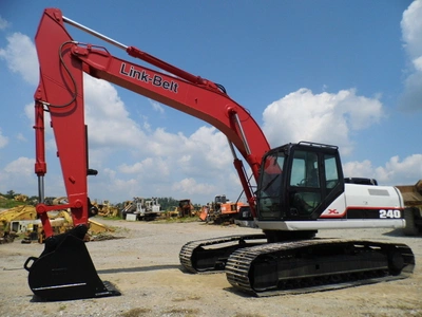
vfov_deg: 54.9
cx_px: 211
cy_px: 158
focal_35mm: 25
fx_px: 305
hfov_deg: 69.4
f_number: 8.9
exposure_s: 1/291
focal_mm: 4.46
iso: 100
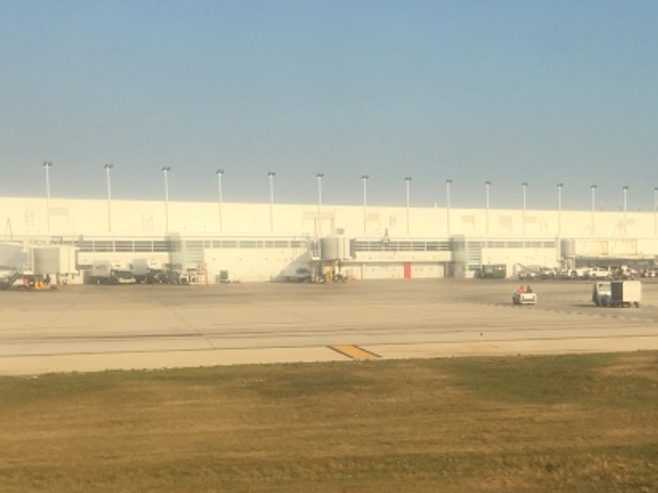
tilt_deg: -2.9
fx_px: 1369
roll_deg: +1.0
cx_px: 648
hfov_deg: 25.8
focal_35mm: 72
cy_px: 351
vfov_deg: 20.3
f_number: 2.2
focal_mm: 4.15
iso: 25
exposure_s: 1/1012
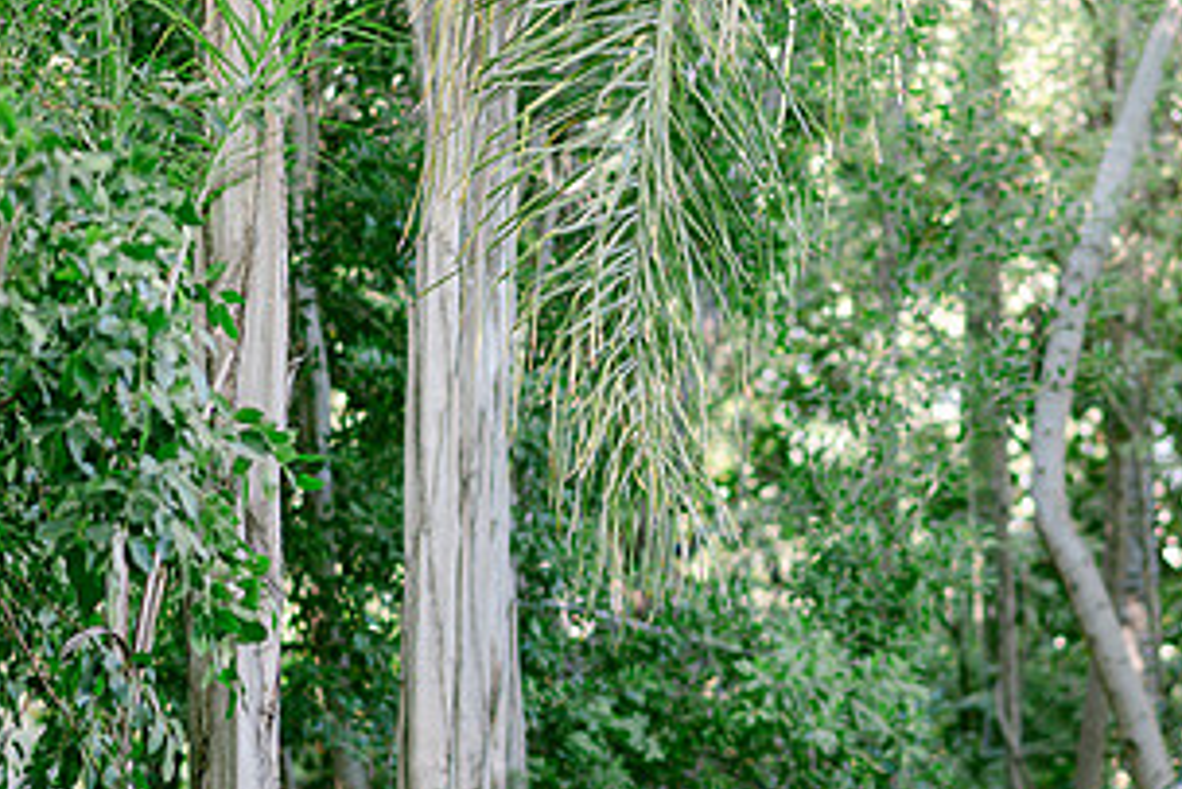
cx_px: 902
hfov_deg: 12.6
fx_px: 5321
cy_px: 447
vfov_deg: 8.5
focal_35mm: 162
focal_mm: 85
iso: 160
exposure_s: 1/125
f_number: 2
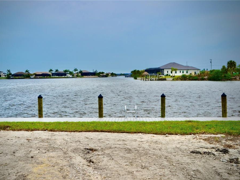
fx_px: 298
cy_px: 91
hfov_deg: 43.8
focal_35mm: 43
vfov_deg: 33.6
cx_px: 106
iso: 100
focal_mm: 26
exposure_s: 1/250
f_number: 8
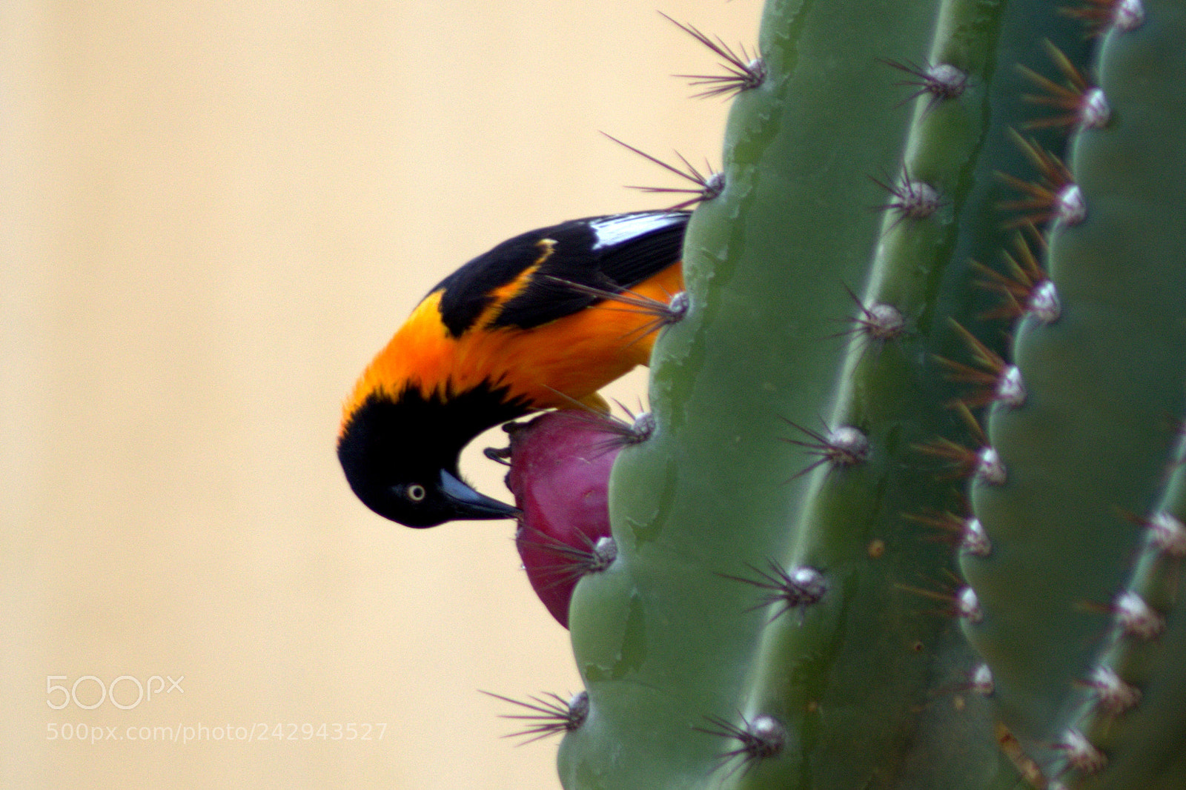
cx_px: 593
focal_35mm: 450
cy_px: 395
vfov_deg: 3.1
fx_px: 14821
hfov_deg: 4.6
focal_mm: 300
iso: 400
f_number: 5.6
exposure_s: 1/160
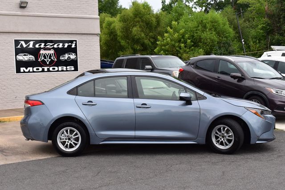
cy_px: 95
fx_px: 427
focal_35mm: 54
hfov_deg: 36.9
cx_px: 142
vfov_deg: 25.0
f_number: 10
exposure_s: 1/250
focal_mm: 36
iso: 400
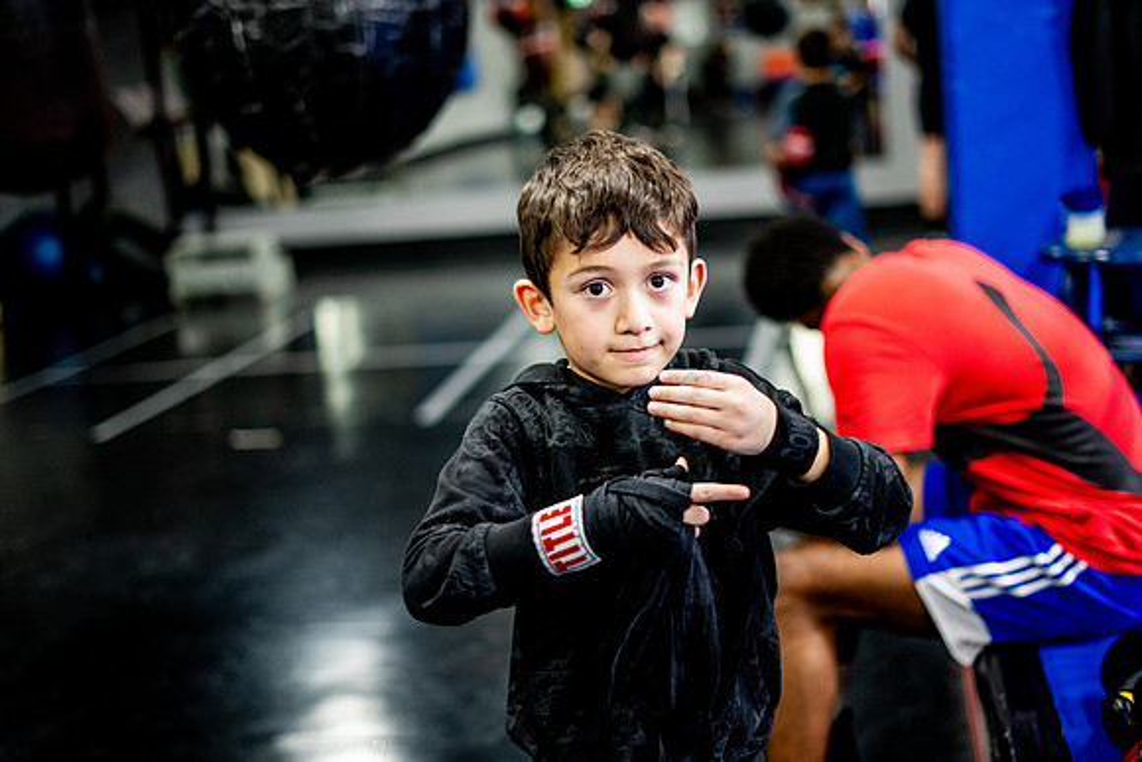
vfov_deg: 27.0
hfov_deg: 39.6
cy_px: 381
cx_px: 571
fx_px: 1586
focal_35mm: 50
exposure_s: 1/400
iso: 4000
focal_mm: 50
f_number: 1.8
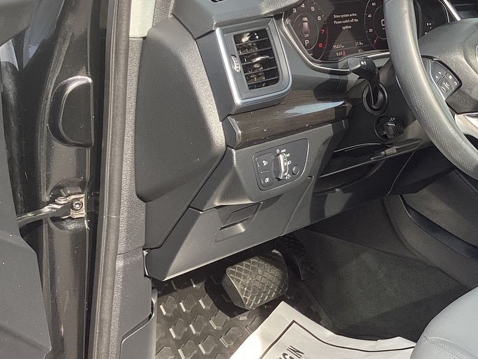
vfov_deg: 23.6
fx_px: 856
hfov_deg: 29.2
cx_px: 475
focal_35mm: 62
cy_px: 229
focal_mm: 3.3
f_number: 2.4
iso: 25
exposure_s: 1/120
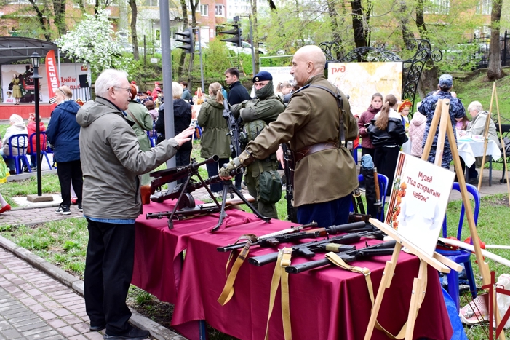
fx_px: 659
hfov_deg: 42.3
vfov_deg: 28.9
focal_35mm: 47
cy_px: 179
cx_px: 257
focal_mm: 29
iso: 640
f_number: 8
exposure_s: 1/250
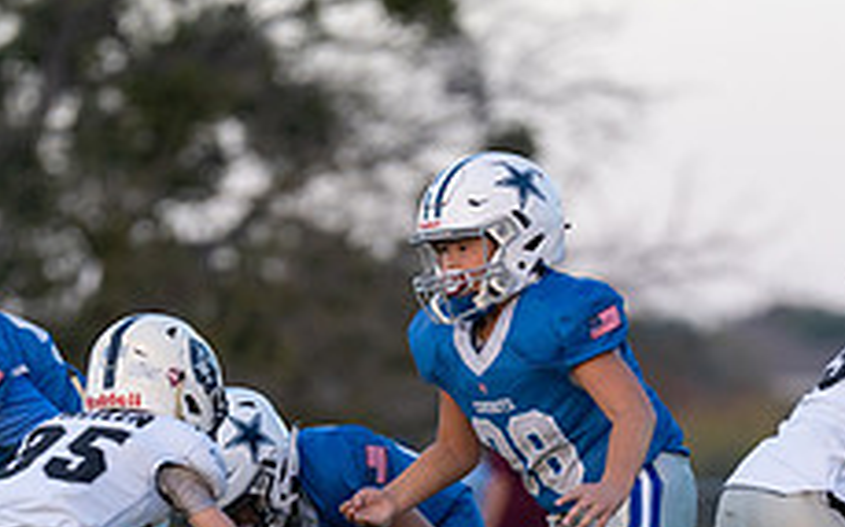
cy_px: 700
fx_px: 15633
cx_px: 452
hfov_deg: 3.1
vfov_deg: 1.9
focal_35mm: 679
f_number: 2.8
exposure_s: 1/1250
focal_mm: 200
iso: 800
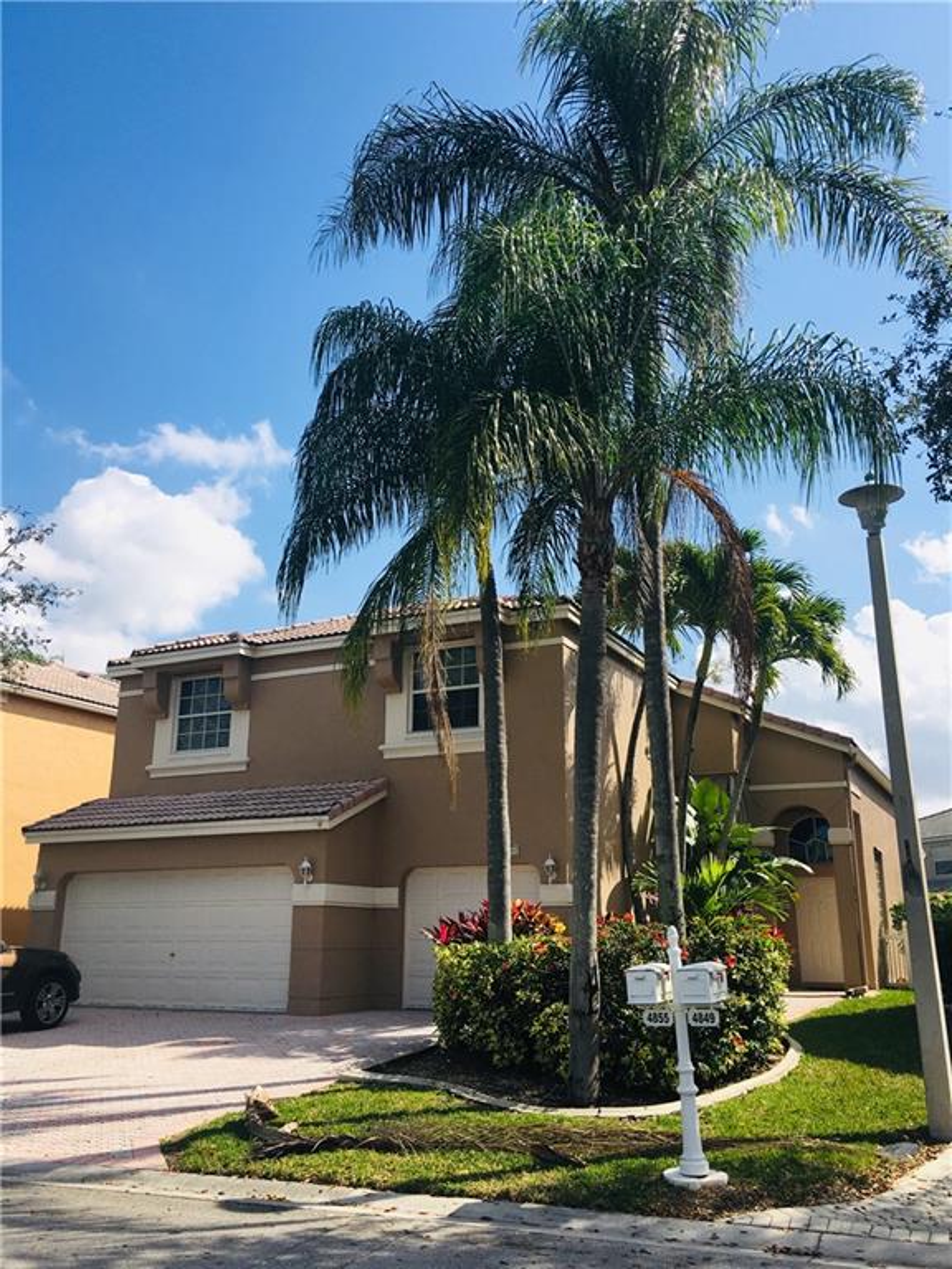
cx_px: 476
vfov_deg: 61.7
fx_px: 1063
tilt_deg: +17.7
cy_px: 634
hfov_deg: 48.2
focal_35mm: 29
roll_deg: -0.5
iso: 25
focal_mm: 4.15
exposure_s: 1/1508
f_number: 2.2
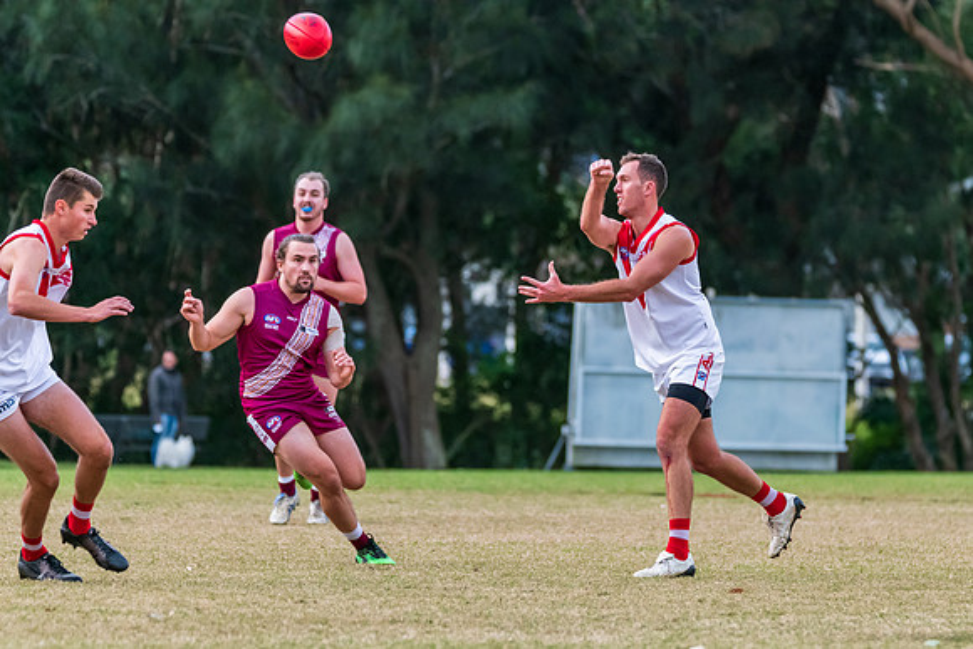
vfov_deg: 4.1
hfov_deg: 6.1
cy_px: 418
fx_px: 9054
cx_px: 627
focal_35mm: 335
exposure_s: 1/1250
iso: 1800
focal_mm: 260
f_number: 5.6
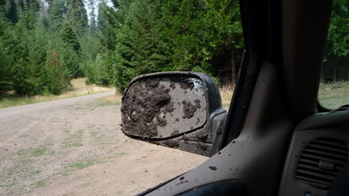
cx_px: 173
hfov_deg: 62.6
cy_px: 132
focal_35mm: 31
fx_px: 287
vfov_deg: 37.3
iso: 100
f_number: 3.3
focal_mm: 4.7
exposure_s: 1/500
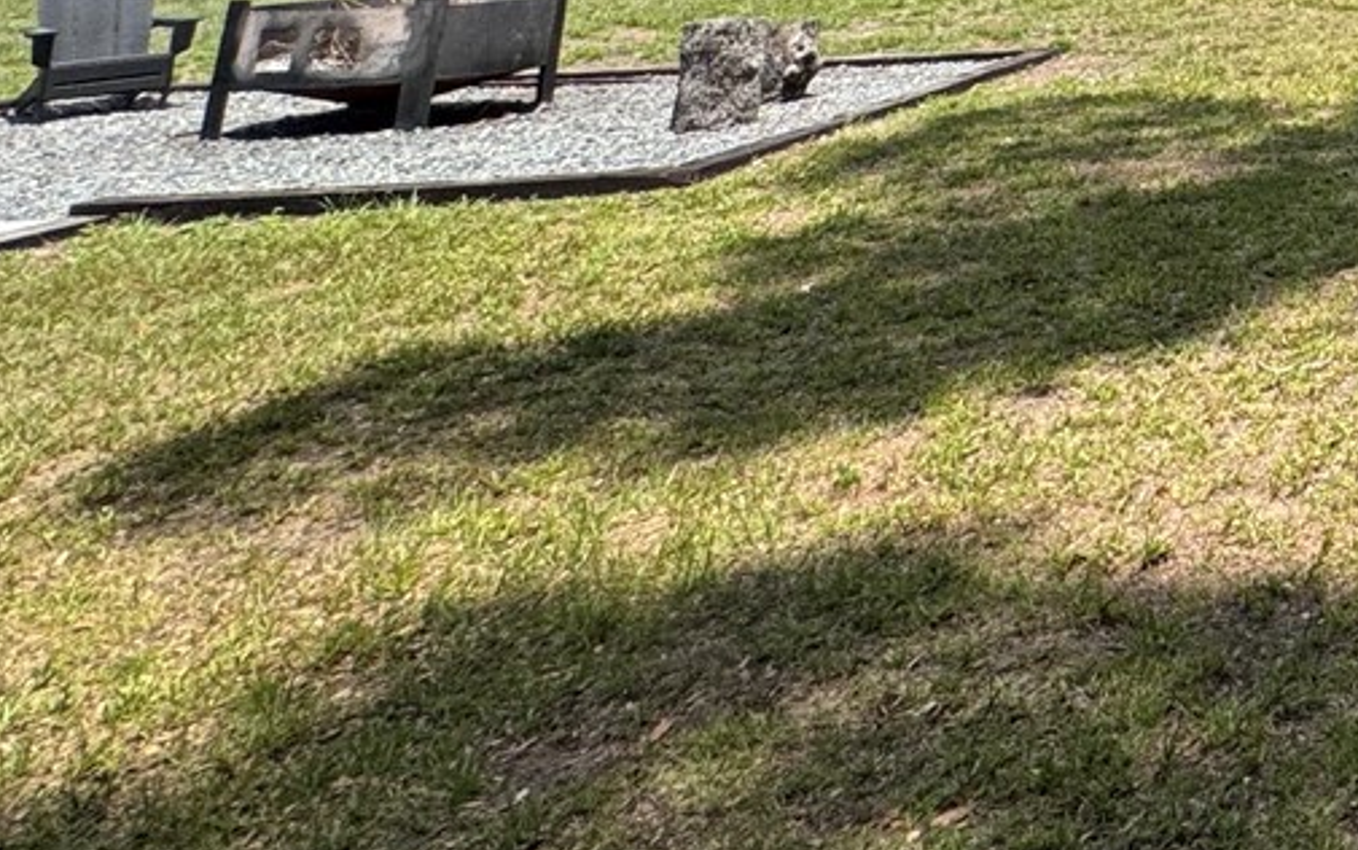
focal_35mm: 47
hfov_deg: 29.2
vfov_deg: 21.2
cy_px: -559
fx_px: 1740
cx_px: 1968
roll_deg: +0.5
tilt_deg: +13.3
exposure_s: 1/1299
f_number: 2.2
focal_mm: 2.22
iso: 50
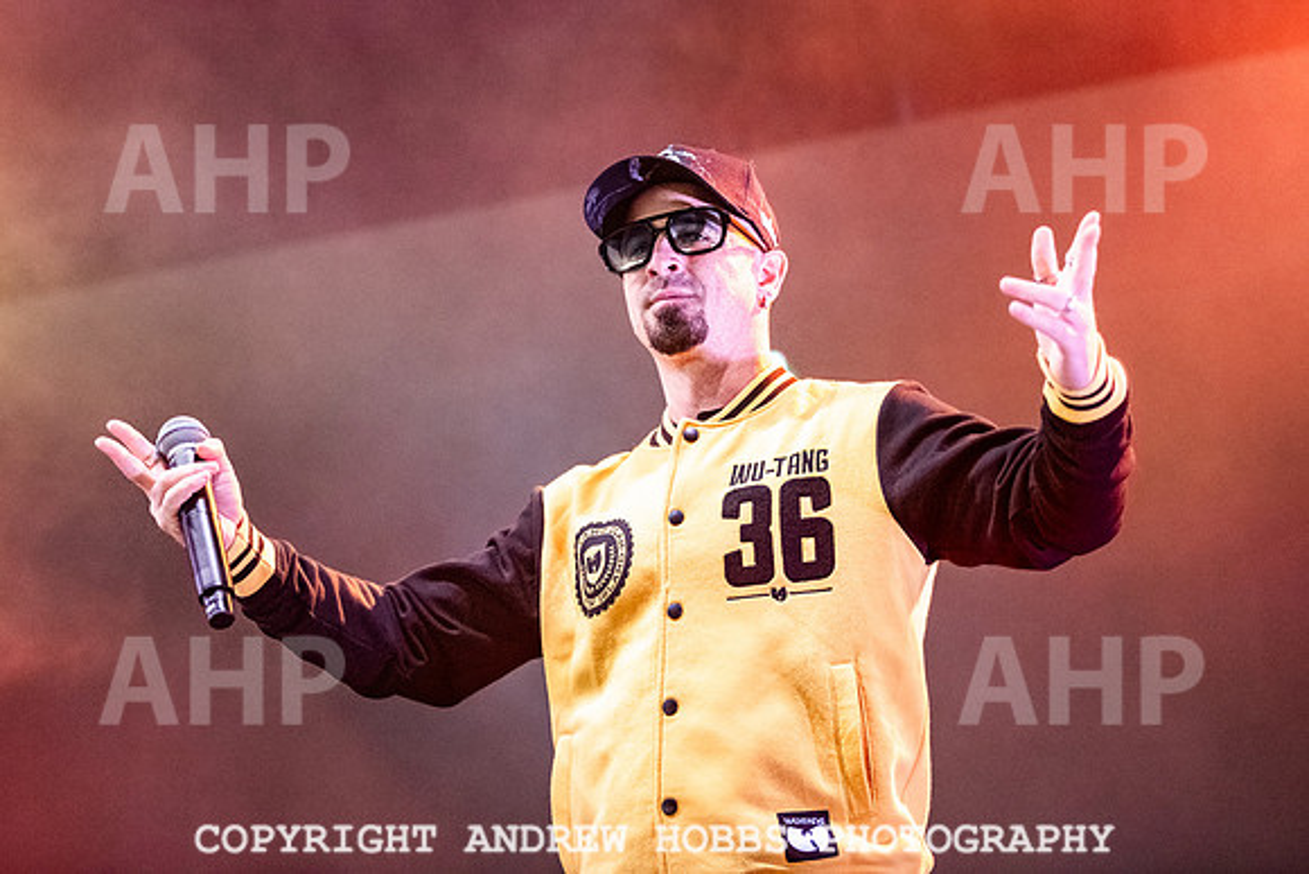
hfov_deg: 19.9
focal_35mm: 102
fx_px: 3722
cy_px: 315
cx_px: 702
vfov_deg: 13.4
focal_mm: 80
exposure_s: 1/640
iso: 2500
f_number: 2.8
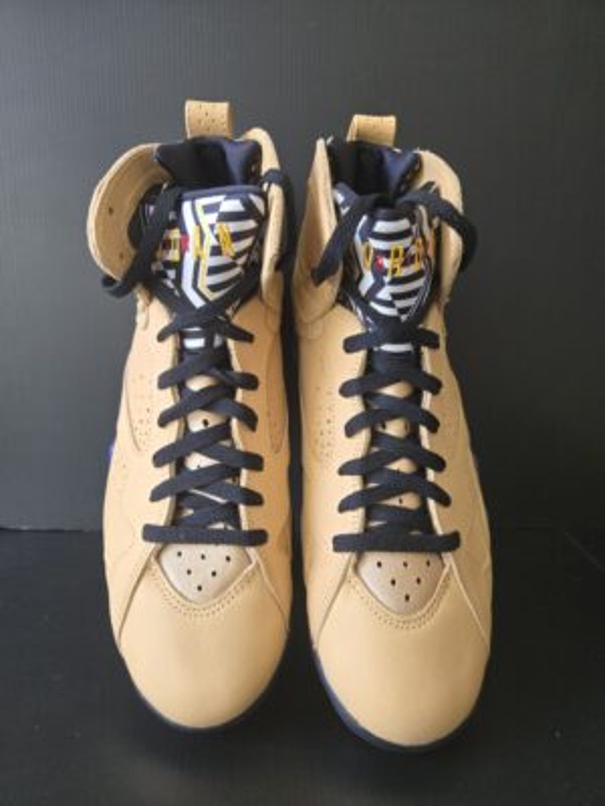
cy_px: 403
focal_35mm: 23
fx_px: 536
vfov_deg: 73.9
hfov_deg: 58.9
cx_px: 302
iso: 400
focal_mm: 5.4
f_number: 1.8
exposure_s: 1/120
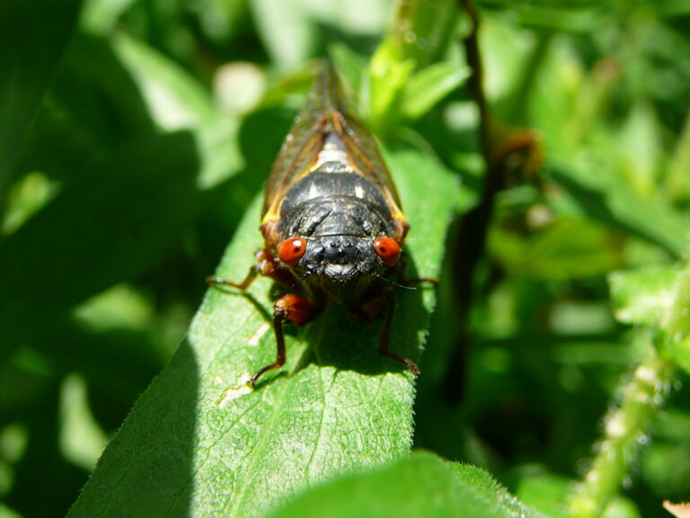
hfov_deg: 32.7
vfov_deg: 24.8
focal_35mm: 59
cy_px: 259
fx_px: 1176
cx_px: 345
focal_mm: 8.7
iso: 80
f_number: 3.5
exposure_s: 1/400
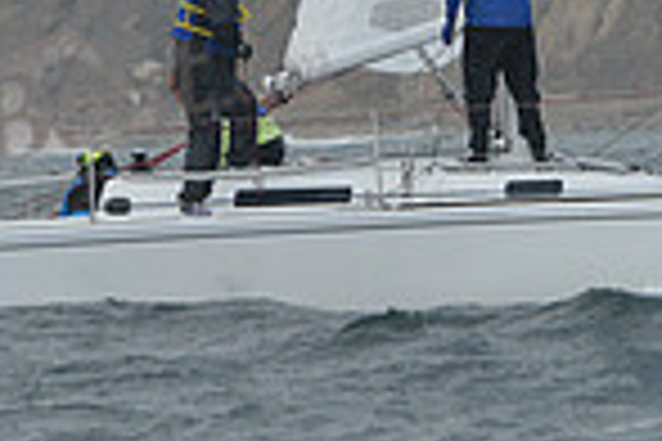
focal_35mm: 631
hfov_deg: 3.3
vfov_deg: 2.2
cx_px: 567
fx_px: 11602
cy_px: -169
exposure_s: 1/1000
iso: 320
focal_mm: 160
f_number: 5.6
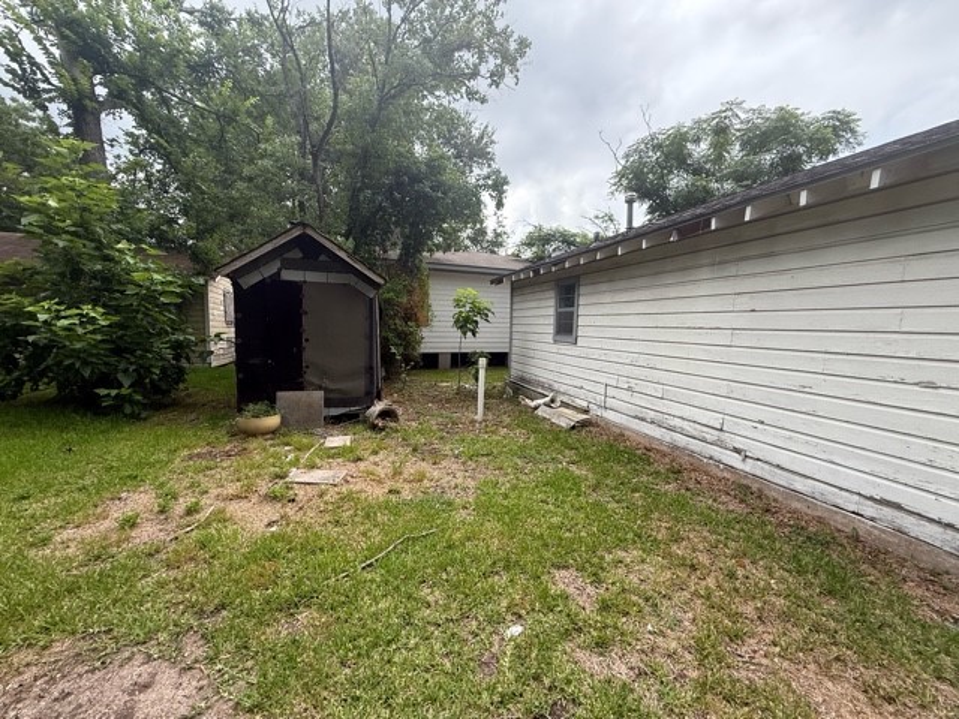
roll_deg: -1.9
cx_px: 480
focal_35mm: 14
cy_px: 360
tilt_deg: -3.6
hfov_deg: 102.1
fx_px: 388
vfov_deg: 85.7
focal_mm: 2.22
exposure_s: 1/197
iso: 64
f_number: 2.2
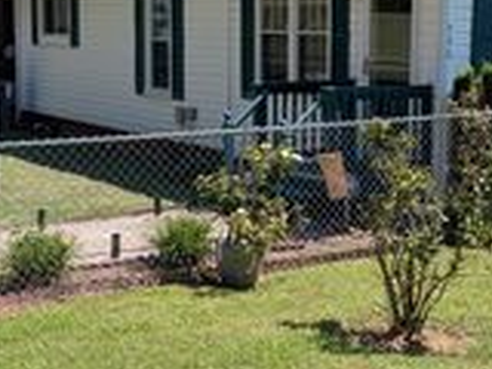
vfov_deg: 19.6
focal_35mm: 75
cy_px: 184
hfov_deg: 25.5
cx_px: 400
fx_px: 1066
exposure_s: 1/873
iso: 21
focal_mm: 6.9
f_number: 1.68
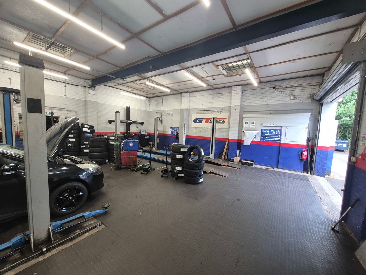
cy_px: 138
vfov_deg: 89.9
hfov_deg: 106.2
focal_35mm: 13
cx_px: 183
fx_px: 137
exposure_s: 1/50
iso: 125
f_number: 2.2
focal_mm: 1.74
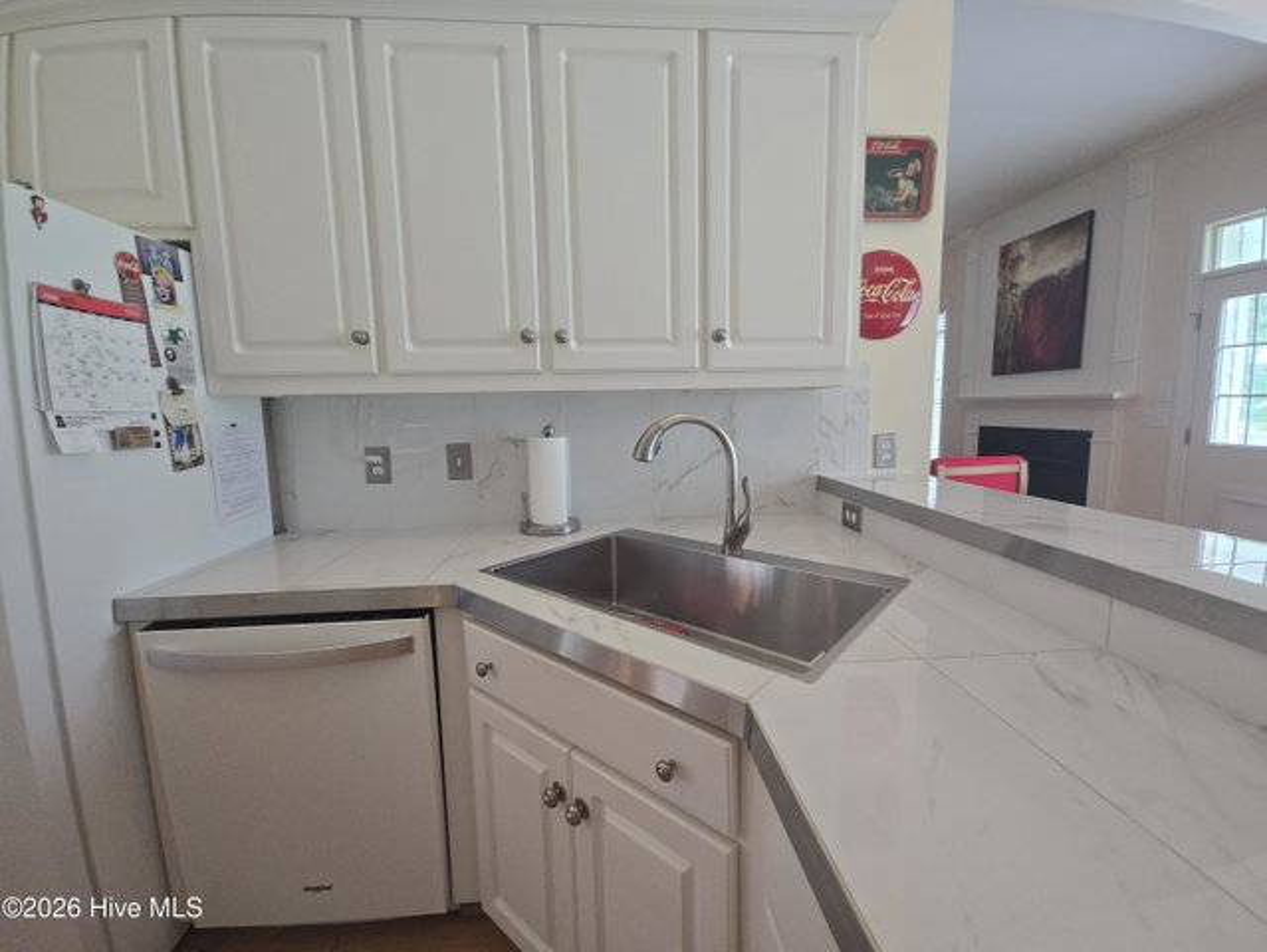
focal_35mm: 13
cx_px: 634
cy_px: 476
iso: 250
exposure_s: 1/60
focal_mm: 2.2
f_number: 2.2
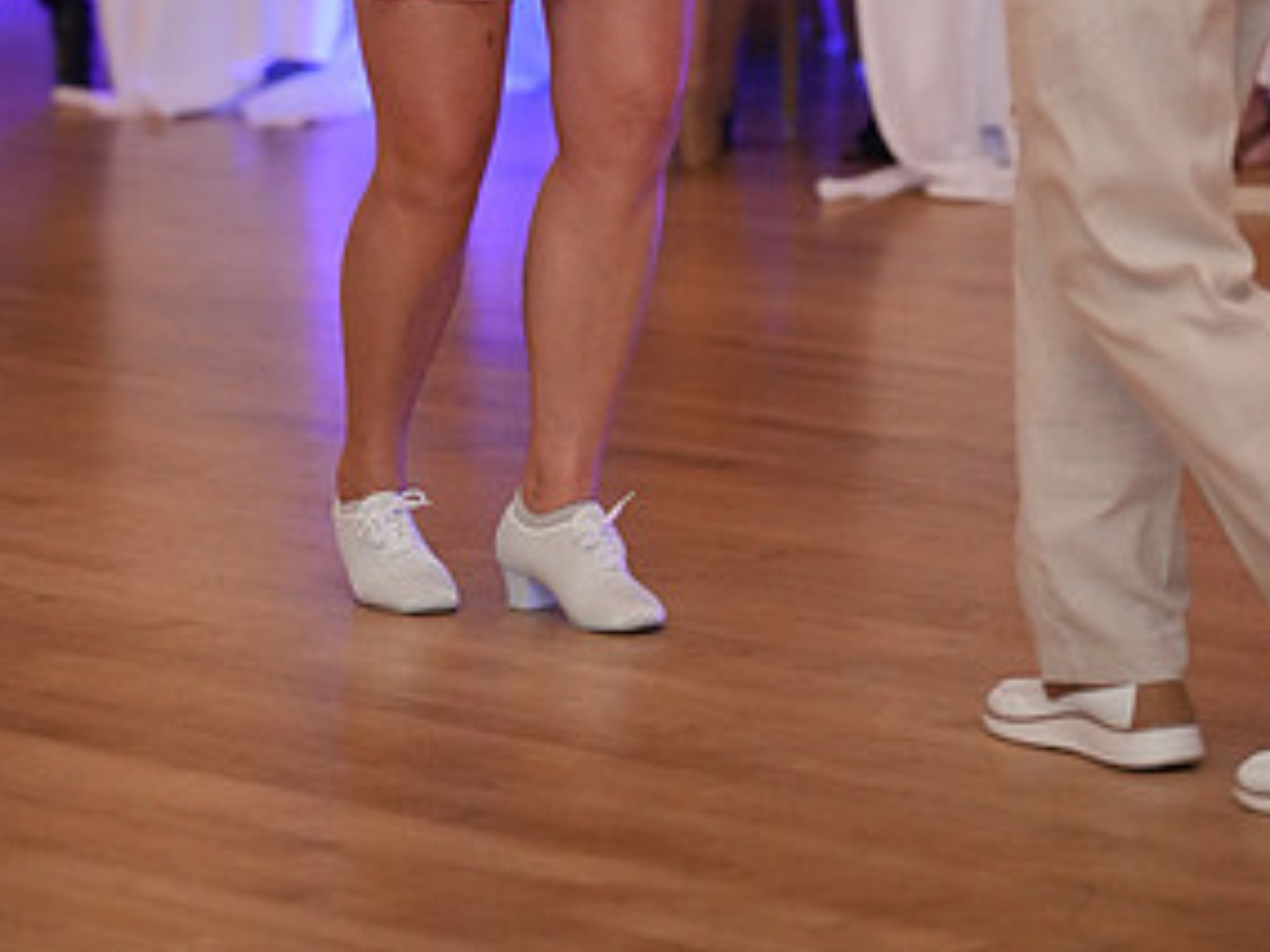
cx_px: 552
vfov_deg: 8.6
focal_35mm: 171
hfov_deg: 11.6
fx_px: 6274
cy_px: -299
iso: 5000
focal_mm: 87
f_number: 2
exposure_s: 1/250
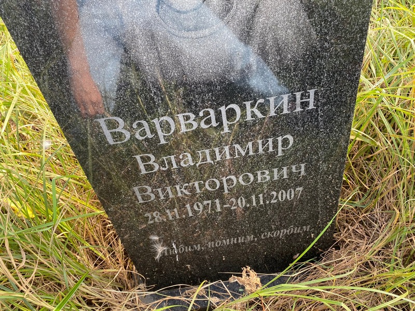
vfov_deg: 53.1
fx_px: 312
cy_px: 156
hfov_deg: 67.3
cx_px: 208
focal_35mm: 26
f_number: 1.8
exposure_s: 1/121
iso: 50
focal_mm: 4.25
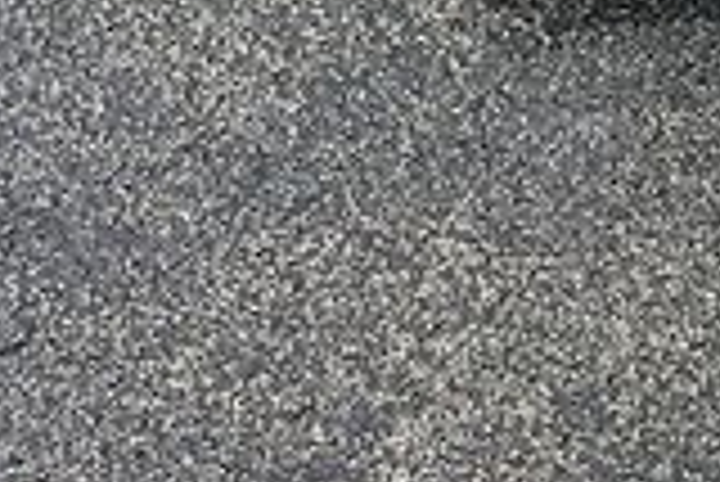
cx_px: 1832
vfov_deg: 7.6
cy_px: -477
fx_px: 3463
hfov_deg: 10.1
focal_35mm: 173
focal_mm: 5.7
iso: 50
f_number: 1.5
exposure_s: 1/1621
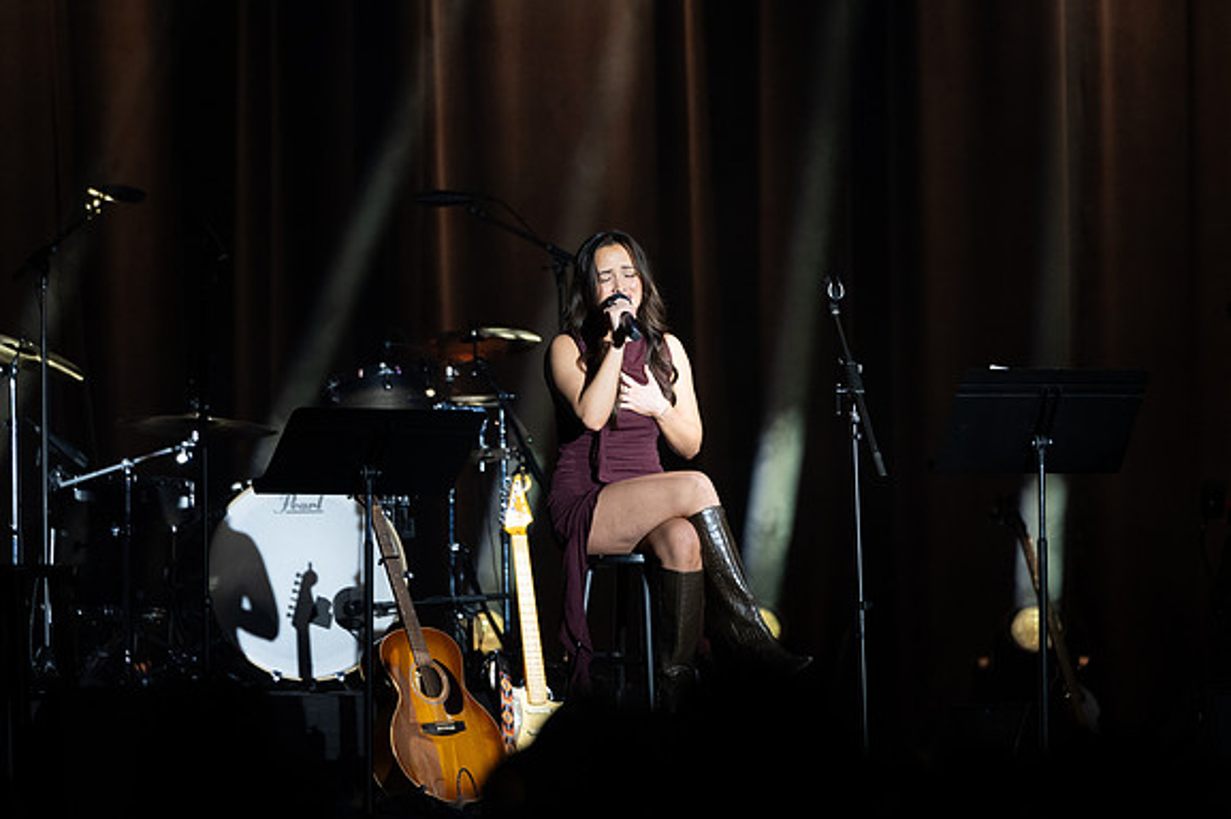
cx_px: 649
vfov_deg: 6.3
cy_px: 370
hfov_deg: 9.5
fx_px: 7416
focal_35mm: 217
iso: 1250
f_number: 2.8
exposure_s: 1/250
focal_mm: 180
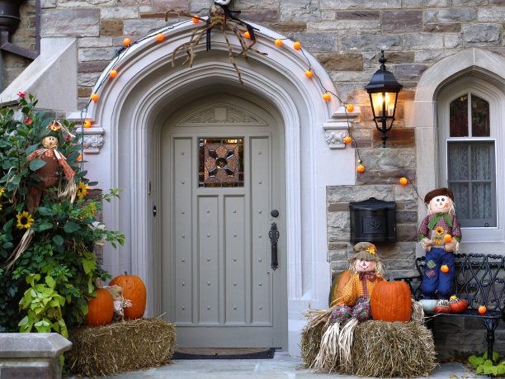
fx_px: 1080
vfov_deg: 19.9
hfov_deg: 26.3
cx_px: 252
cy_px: 190
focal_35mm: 74
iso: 200
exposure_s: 1/40
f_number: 5.6
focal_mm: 37
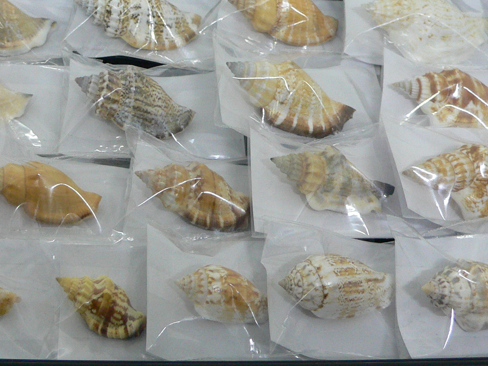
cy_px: 174
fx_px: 733
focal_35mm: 52
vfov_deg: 28.0
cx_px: 195
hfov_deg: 36.7
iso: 200
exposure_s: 1/50
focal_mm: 4.6
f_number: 2.8
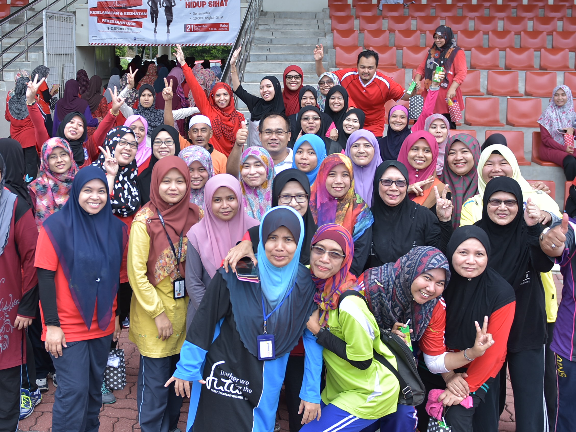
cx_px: 194
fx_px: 765
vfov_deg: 31.5
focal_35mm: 46
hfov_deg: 40.7
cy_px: 193
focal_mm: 24
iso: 100
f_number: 2.8
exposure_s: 1/200
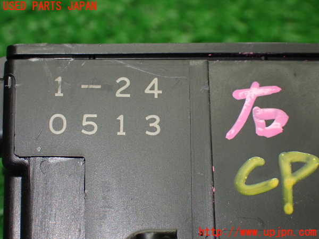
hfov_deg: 23.8
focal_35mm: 82
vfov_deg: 18.0
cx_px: 160
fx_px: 756
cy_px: 120
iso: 800
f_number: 4.3
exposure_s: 1/125
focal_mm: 14.62
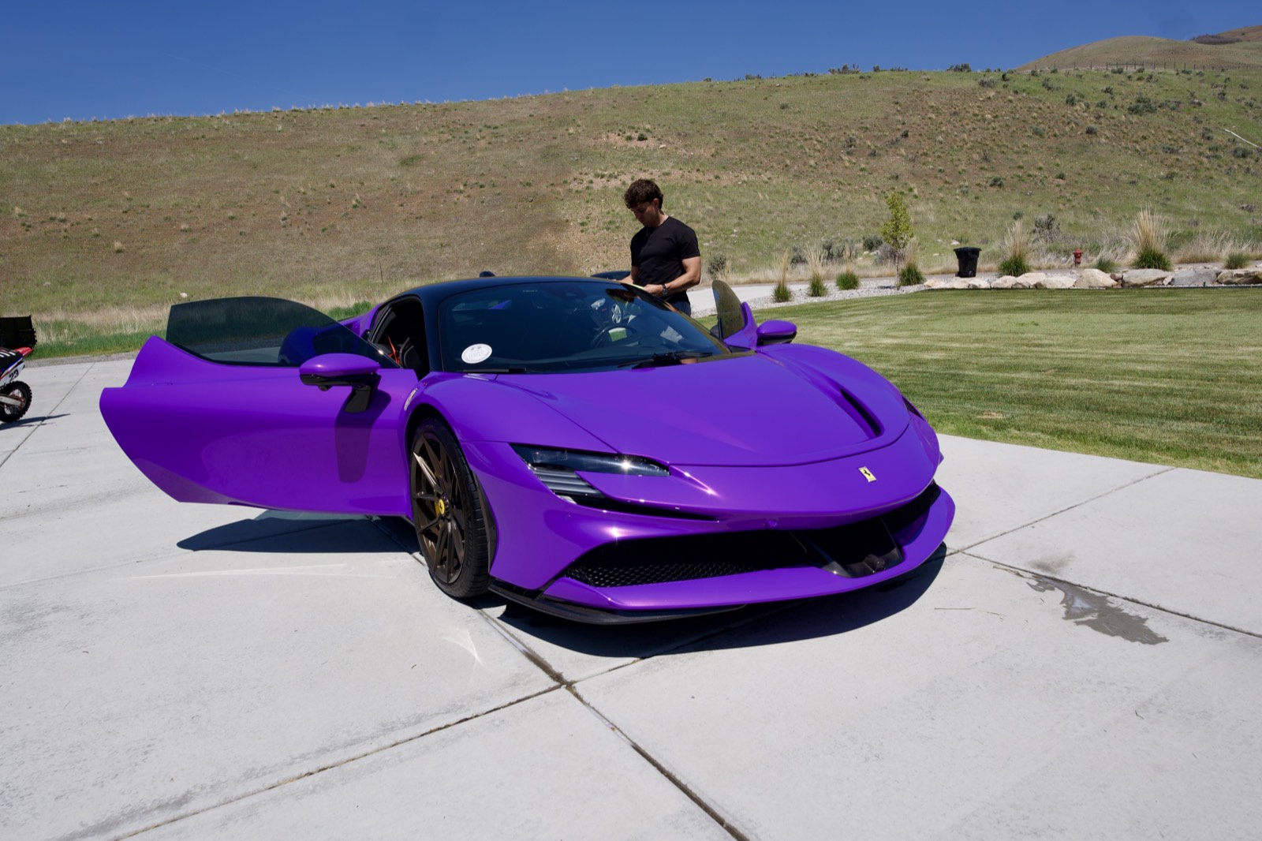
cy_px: 420
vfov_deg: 59.5
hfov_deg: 81.2
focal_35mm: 21
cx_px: 631
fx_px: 736
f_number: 5
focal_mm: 14
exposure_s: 1/1250
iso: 100
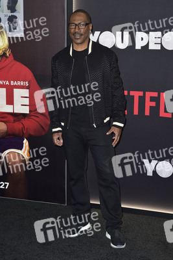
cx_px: 86
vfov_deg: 32.4
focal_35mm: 62
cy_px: 130
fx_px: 446
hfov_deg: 21.9
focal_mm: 62
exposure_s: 1/250
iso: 640
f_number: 6.3
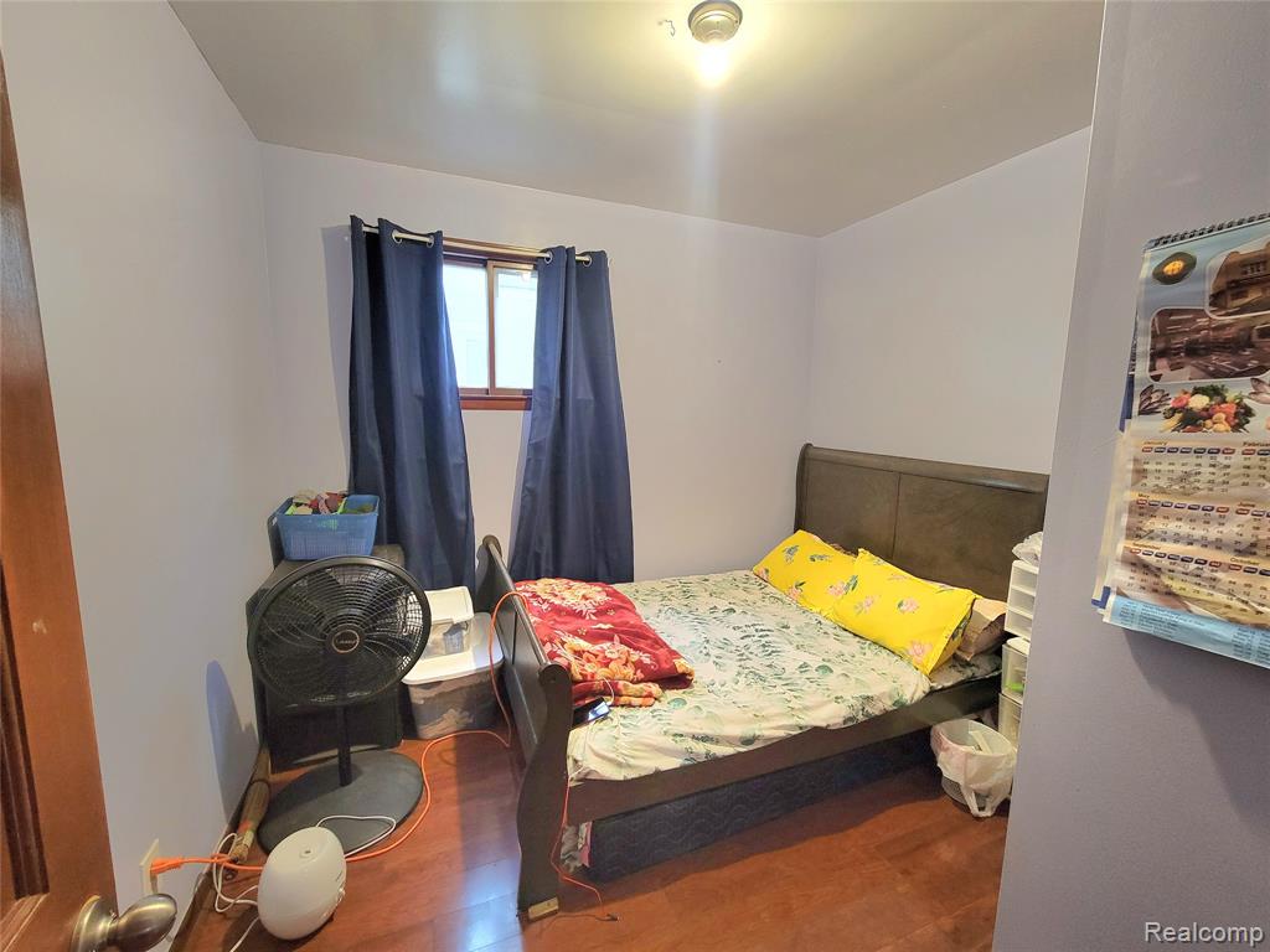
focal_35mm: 13
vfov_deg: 89.9
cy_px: 476
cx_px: 635
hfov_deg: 106.2
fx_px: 477
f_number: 2.2
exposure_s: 1/30
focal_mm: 2.2
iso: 320
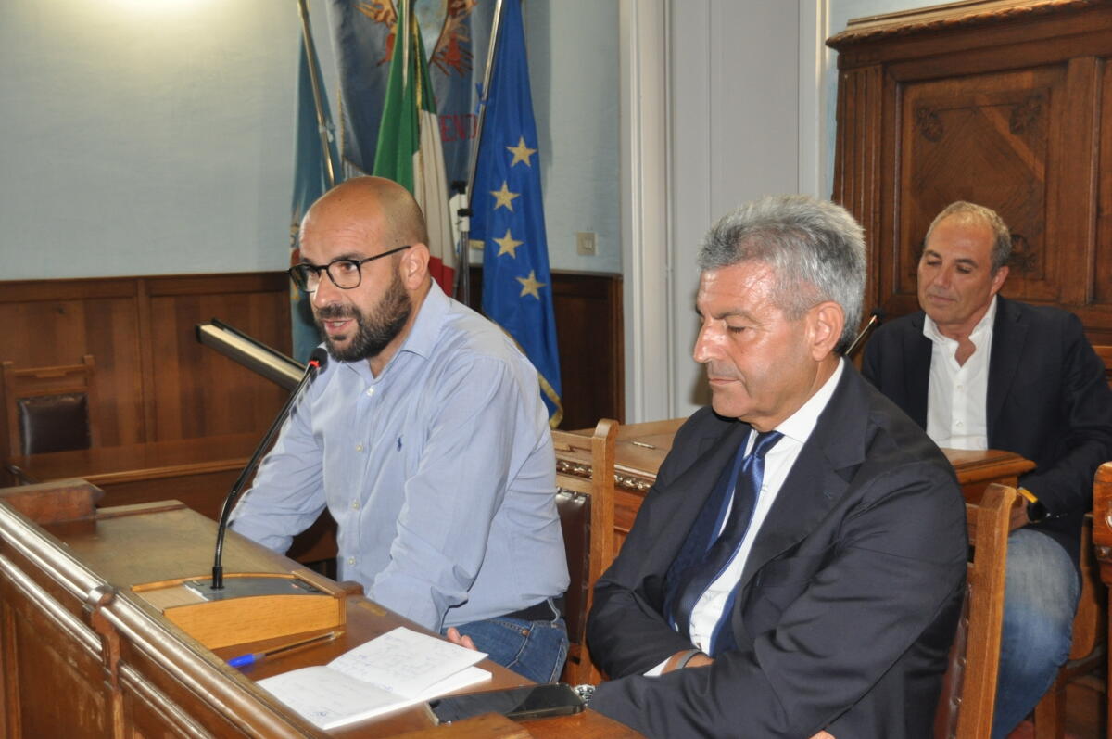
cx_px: 556
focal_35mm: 48
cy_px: 370
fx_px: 1481
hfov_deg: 41.2
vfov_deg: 28.0
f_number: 4.2
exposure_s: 1/100
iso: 800
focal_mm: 32
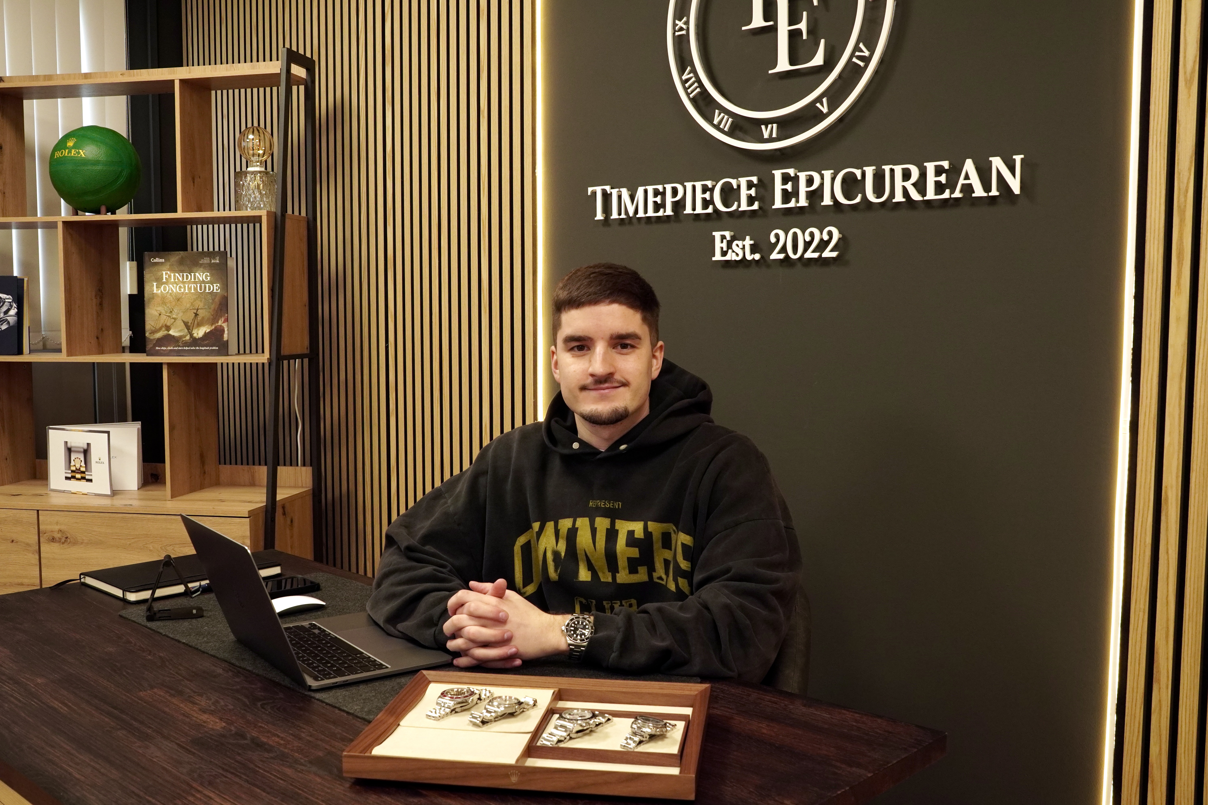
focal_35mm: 35
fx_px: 1173
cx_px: 604
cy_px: 402
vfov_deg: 37.9
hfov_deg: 54.5
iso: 1000
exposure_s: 1/30
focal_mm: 23.3
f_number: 8
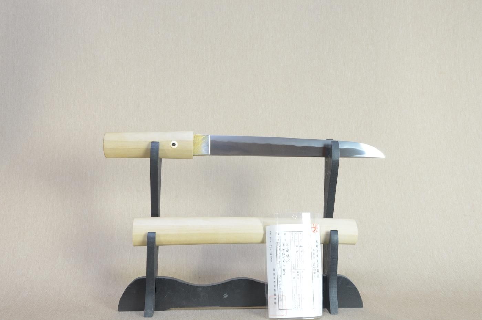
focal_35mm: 39
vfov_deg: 34.2
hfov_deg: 49.6
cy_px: 160
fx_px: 522
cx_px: 241
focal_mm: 26
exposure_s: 1/1.6
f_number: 11
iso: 400
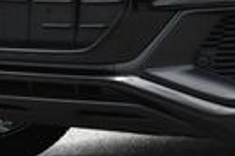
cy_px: -97
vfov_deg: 4.6
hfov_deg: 7.0
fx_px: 1917
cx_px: 282
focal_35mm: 294
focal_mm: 30
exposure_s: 1/250
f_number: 8
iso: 200
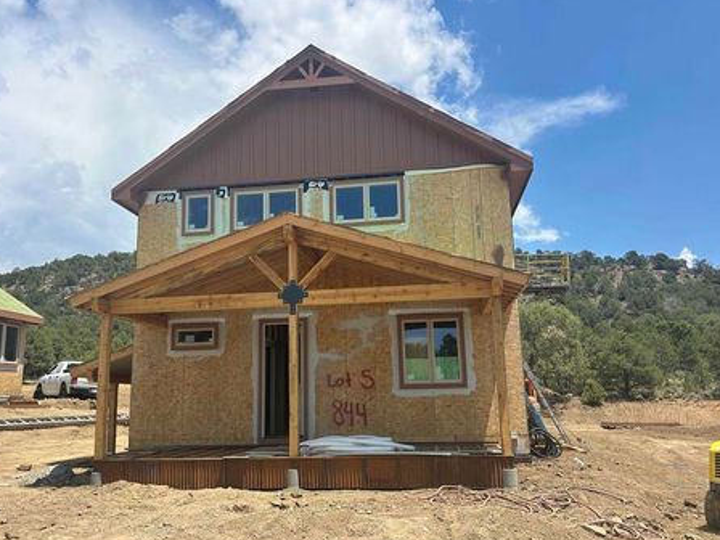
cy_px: 295
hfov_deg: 61.6
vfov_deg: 48.2
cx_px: 339
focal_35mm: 29
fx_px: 603
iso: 50
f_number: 1.5
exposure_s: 1/4630
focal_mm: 5.7
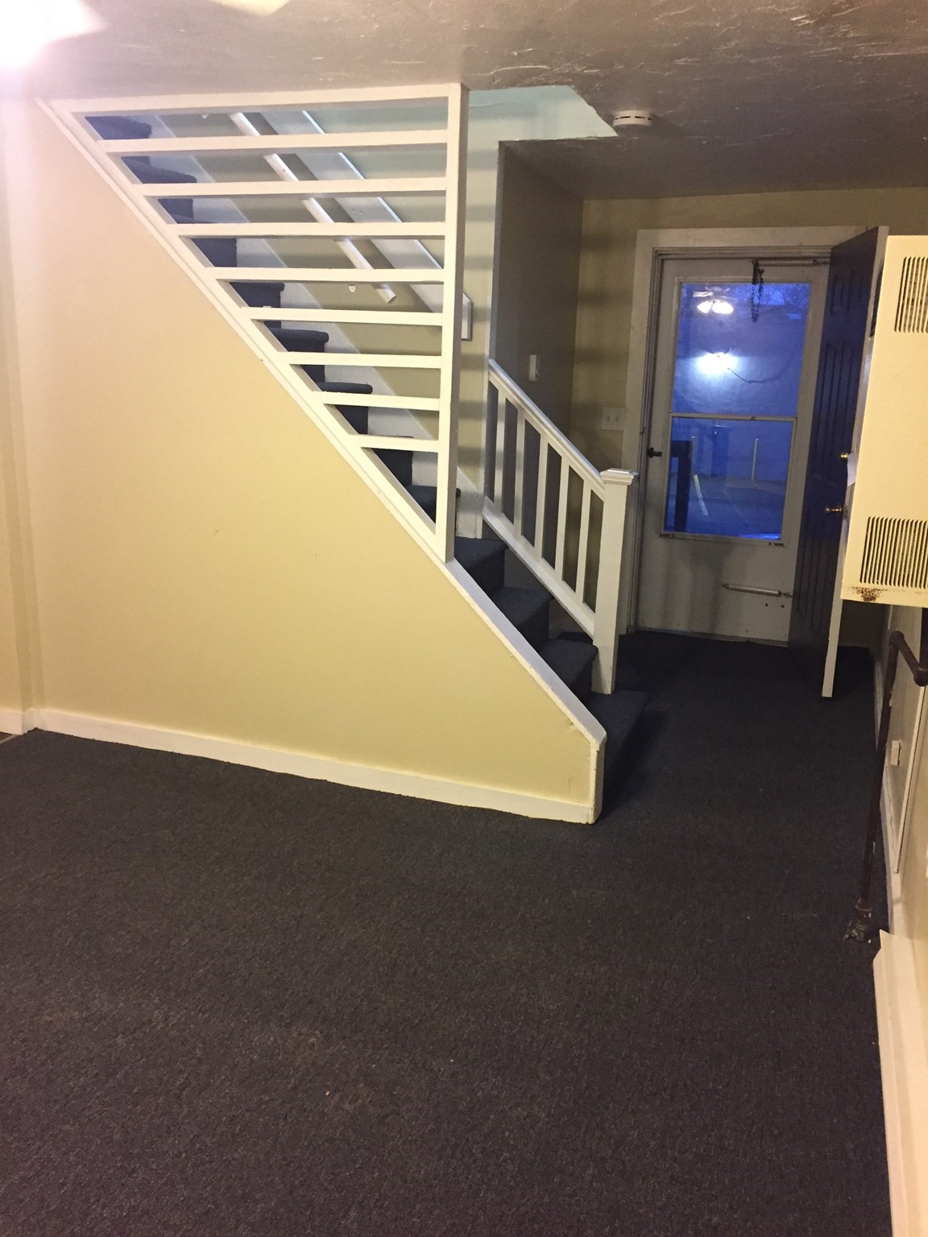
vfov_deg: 61.7
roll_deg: -2.3
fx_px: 1037
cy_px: 618
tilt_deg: -14.0
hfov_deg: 48.2
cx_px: 464
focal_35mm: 29
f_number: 2.2
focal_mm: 4.15
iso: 250
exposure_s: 1/20
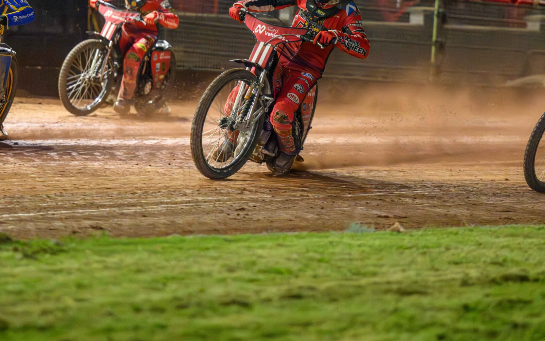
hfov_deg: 11.2
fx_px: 2777
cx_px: 310
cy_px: 66
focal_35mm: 187
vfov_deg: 7.0
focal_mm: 115
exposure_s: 1/1000
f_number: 2.8
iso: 20000
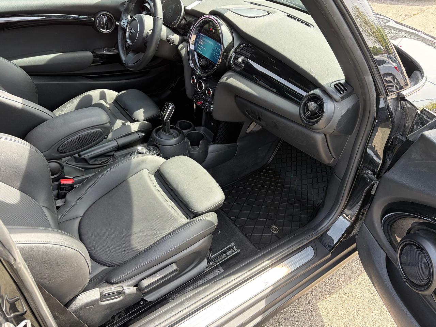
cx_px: 218
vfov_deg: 53.1
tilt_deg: -36.2
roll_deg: -1.4
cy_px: 164
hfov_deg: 67.3
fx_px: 327
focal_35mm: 26
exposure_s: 1/209
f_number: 1.6
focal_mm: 5.96
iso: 50
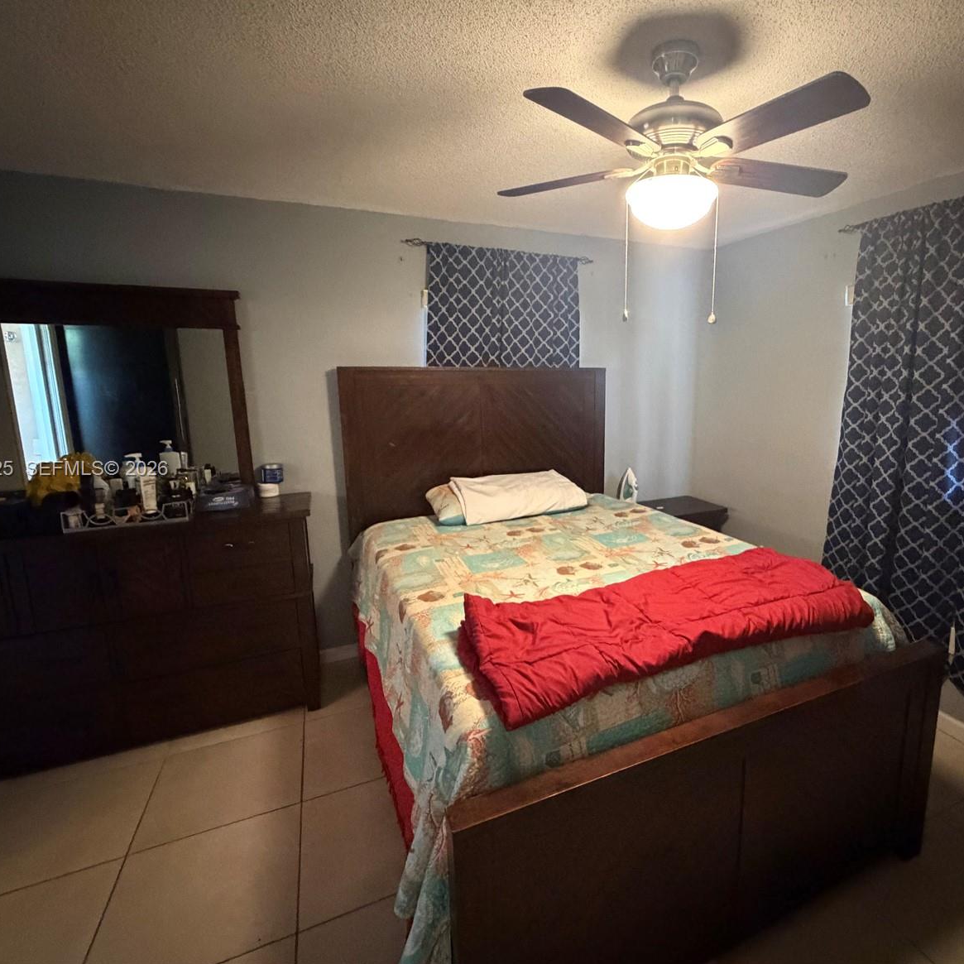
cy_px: 470
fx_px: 536
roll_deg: +1.3
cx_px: 573
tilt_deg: -8.9
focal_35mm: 17
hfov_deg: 83.1
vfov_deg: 84.0
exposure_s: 1/40
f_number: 2.2
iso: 1600
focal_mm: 2.22
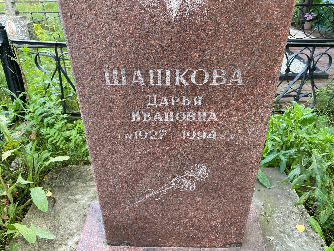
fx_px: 251
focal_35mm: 26
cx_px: 167
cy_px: 126
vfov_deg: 53.1
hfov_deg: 67.3
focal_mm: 4.25
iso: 50
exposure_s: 1/121
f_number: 1.8
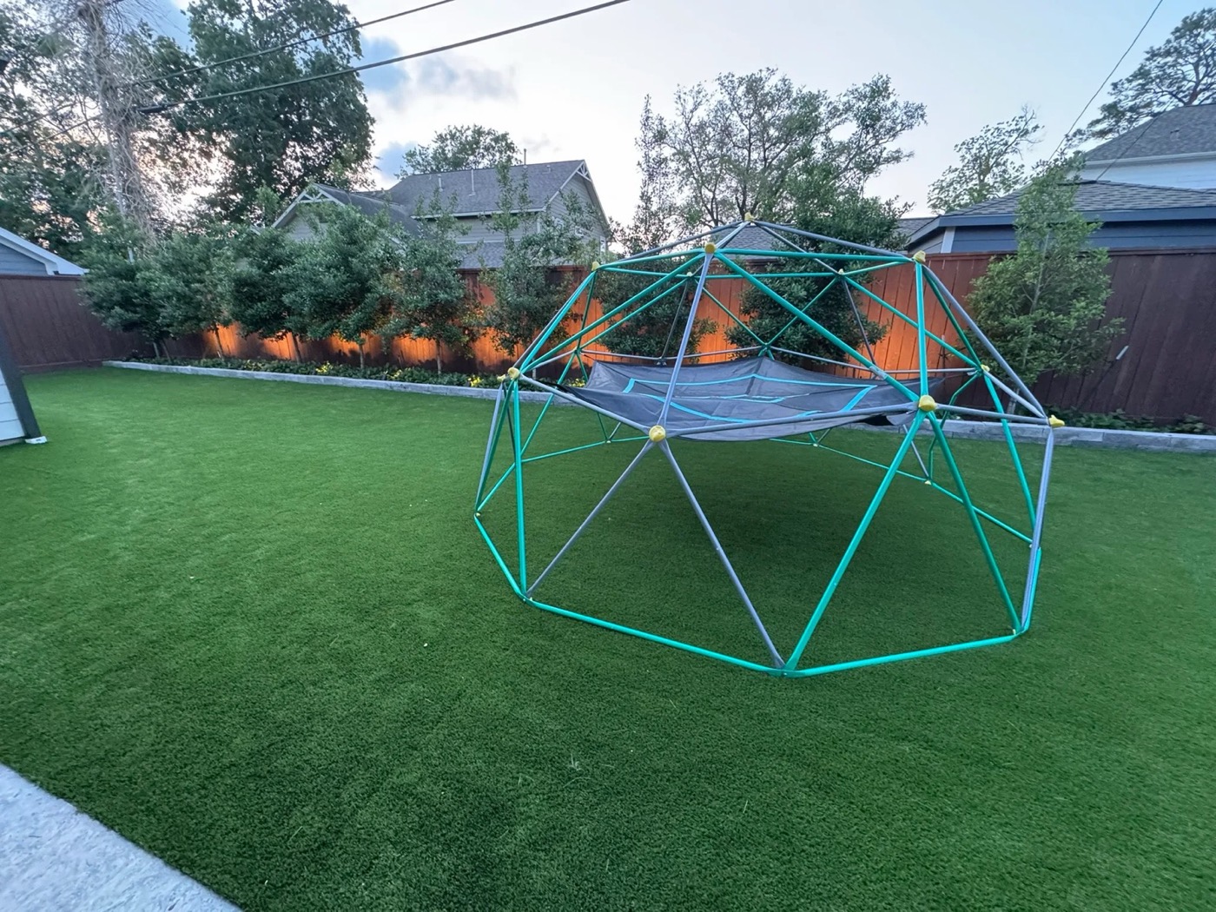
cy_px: 456
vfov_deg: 85.7
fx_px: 492
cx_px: 608
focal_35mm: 14
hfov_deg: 102.1
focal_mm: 2.22
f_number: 2.2
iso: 1000
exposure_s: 1/60
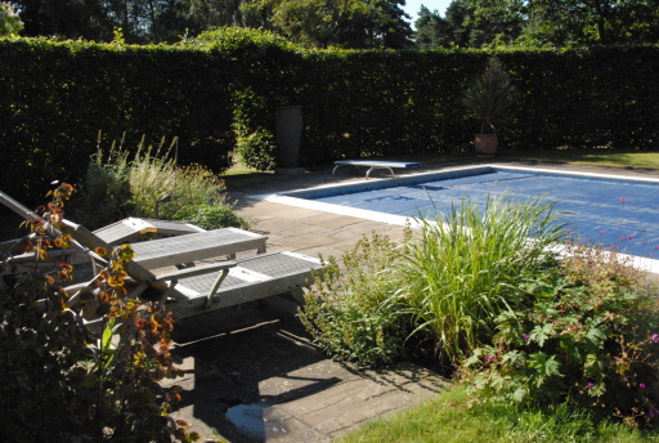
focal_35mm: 36
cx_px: 330
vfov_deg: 37.1
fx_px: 661
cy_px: 222
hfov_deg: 53.0
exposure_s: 1/750
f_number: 14
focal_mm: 24
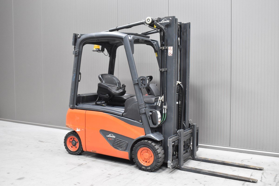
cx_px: 140
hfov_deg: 53.1
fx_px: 279
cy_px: 93
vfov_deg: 36.9
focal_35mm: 36
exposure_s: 1/20
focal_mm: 24
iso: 1600
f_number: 5
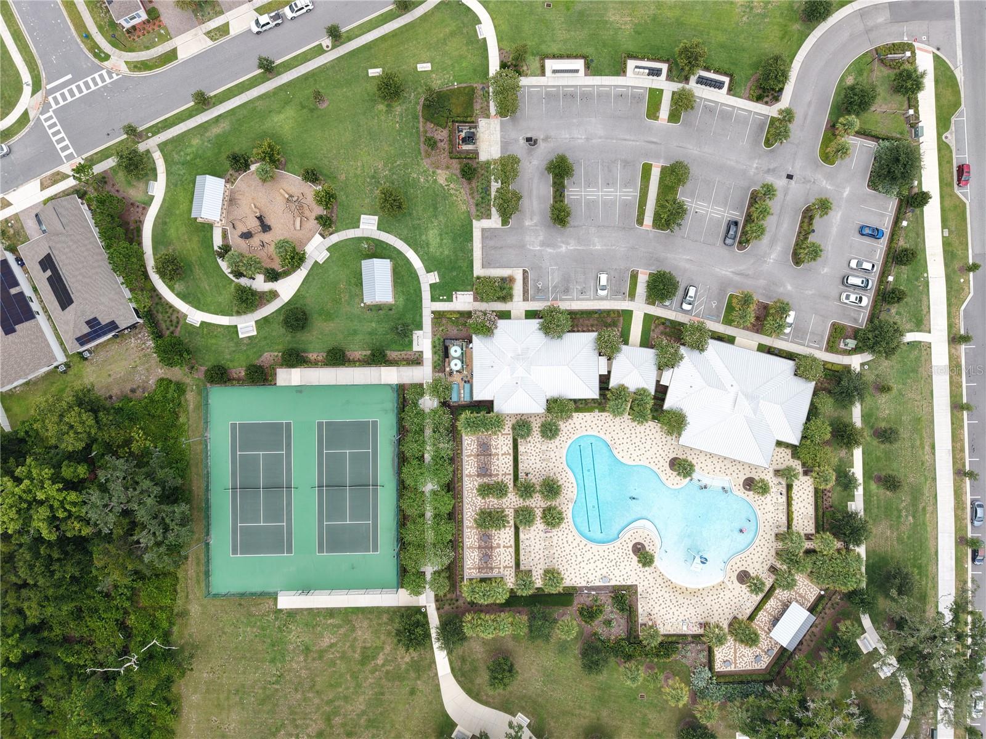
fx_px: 684
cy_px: 370
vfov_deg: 56.8
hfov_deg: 71.6
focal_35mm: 24
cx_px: 493
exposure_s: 1/1600
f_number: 1.8
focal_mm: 8.67
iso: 160
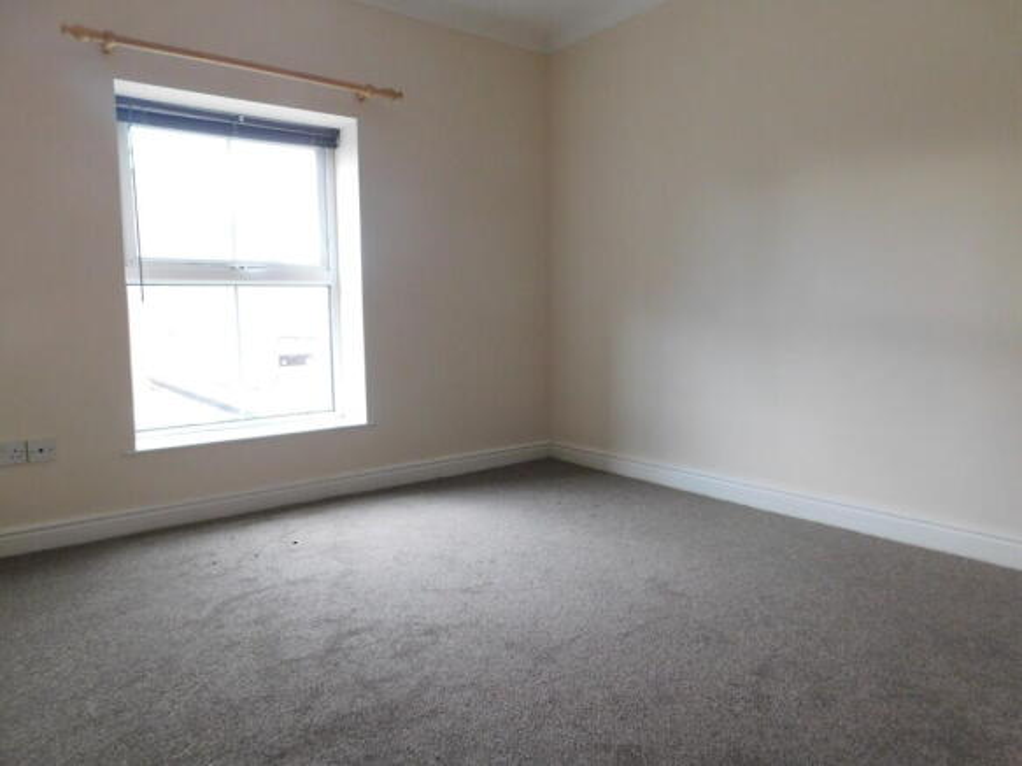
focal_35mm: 23
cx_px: 511
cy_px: 383
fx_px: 679
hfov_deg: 73.9
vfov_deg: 58.9
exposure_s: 1/30
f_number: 3
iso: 400
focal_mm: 4
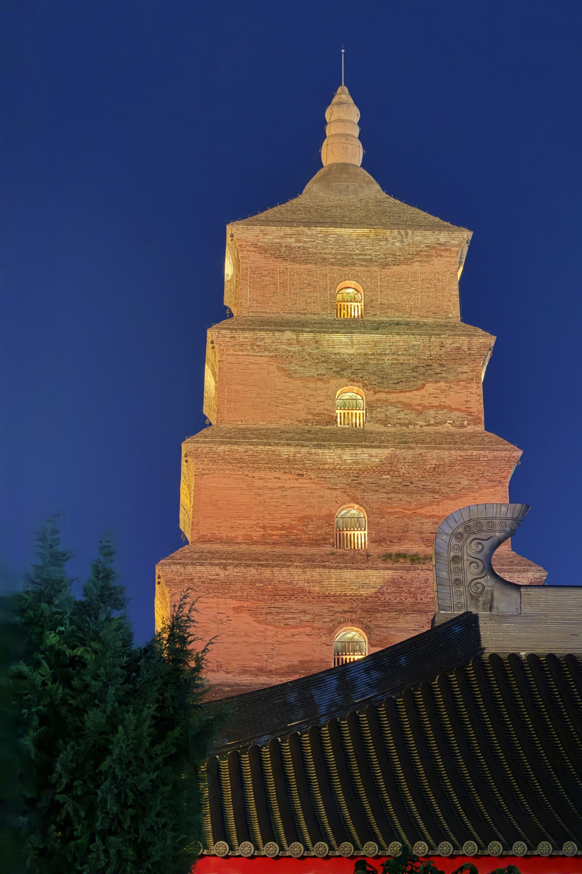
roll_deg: +0.4
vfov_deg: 18.3
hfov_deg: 12.2
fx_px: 2716
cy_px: 426
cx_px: 352
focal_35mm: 112
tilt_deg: +16.1
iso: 1600
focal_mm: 16.89
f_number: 2.8
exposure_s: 1/11
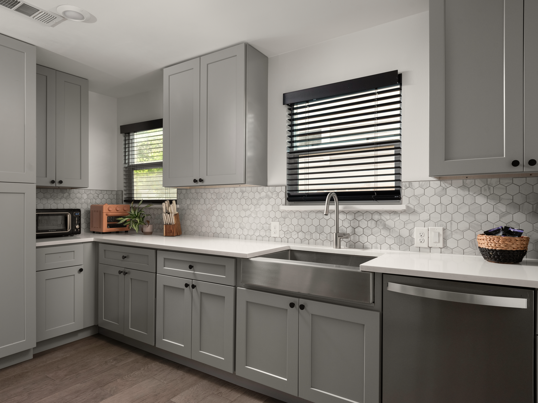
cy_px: 202
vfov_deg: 61.1
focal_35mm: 22
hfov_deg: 76.4
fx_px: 342
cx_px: 269
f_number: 13
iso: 800
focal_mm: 27.4
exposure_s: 1/20
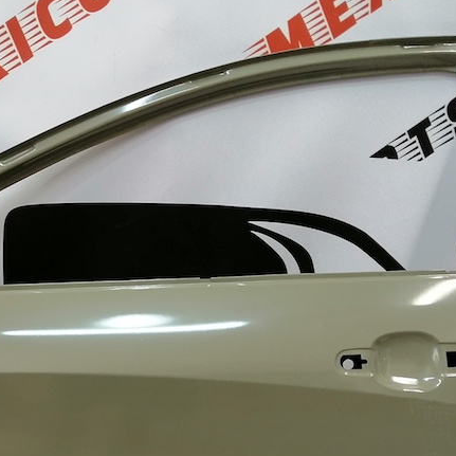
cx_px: 115
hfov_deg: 26.5
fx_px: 954
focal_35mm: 64
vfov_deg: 26.6
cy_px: 338
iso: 100
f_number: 1.8
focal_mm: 3.95
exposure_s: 1/33.3
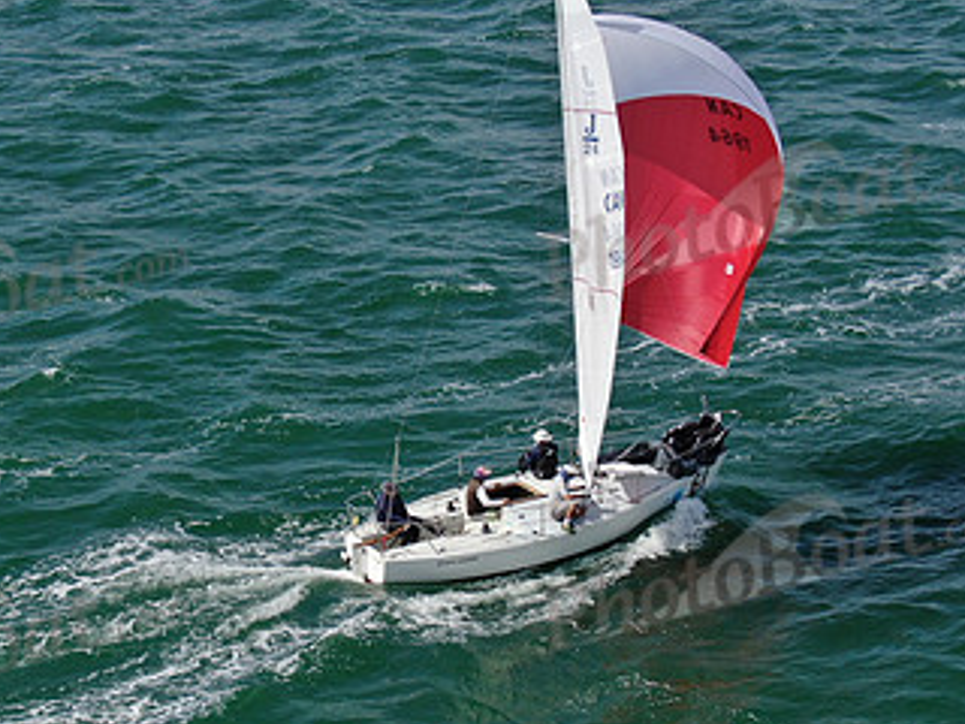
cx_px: 368
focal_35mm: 87
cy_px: 436
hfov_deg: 22.5
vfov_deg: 17.0
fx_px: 2425
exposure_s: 1/1000
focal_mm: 8.6
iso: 100
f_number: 3.8
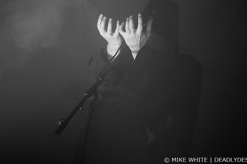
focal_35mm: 93
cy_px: 63
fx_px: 638
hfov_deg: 21.9
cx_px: 129
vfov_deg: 14.7
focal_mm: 50
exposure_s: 1/100
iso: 1000
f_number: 1.8
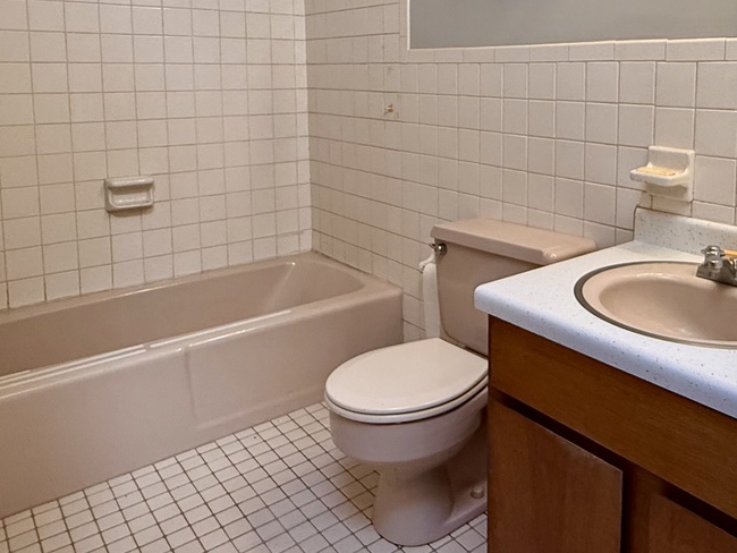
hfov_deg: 57.2
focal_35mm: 31
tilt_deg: -4.6
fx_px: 660
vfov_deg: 43.8
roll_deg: +0.0
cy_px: 131
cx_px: 484
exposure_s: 1/120
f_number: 2.2
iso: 250
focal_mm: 2.22
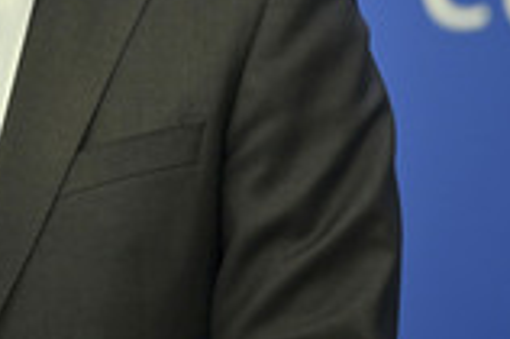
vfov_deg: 2.5
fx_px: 7656
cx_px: -21
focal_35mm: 541
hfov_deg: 3.8
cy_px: -110
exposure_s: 1/160
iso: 640
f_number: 2.8
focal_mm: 190
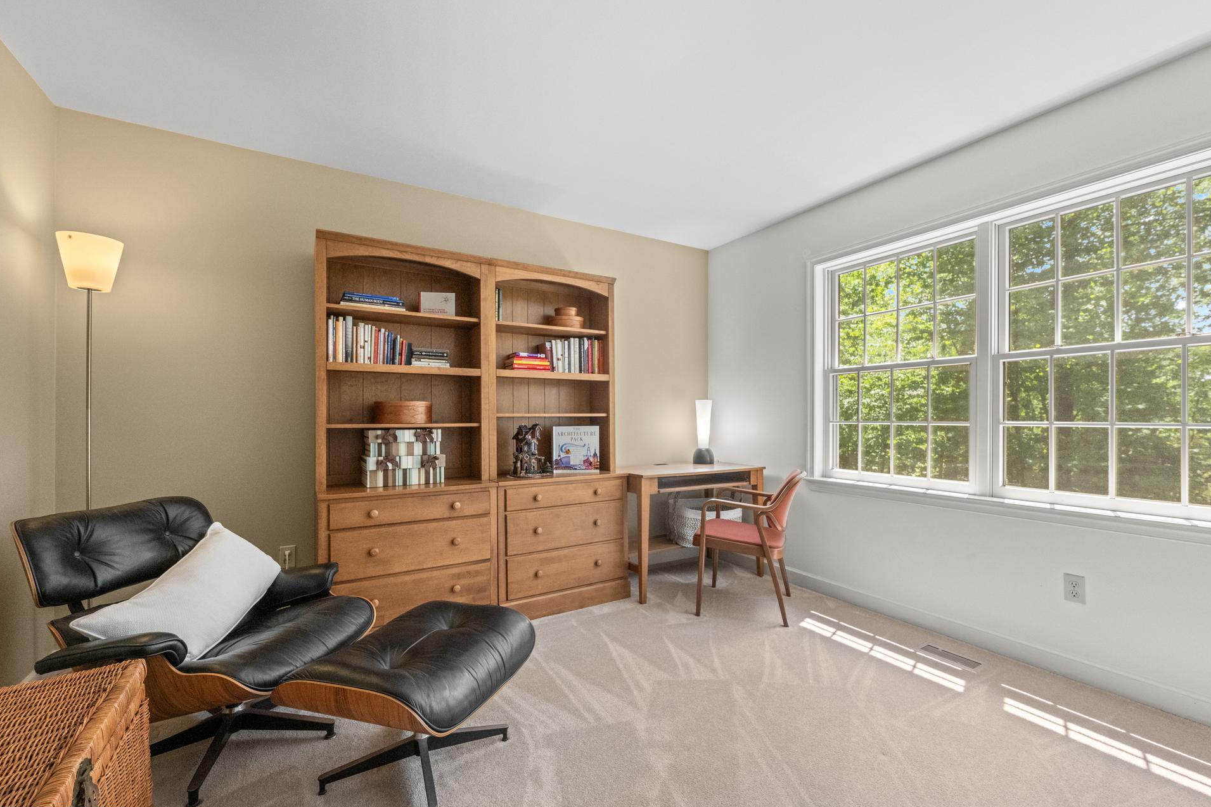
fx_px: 505
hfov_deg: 100.3
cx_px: 634
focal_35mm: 15
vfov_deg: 77.3
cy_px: 422
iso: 1600
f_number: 5.6
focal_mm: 14
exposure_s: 1/100
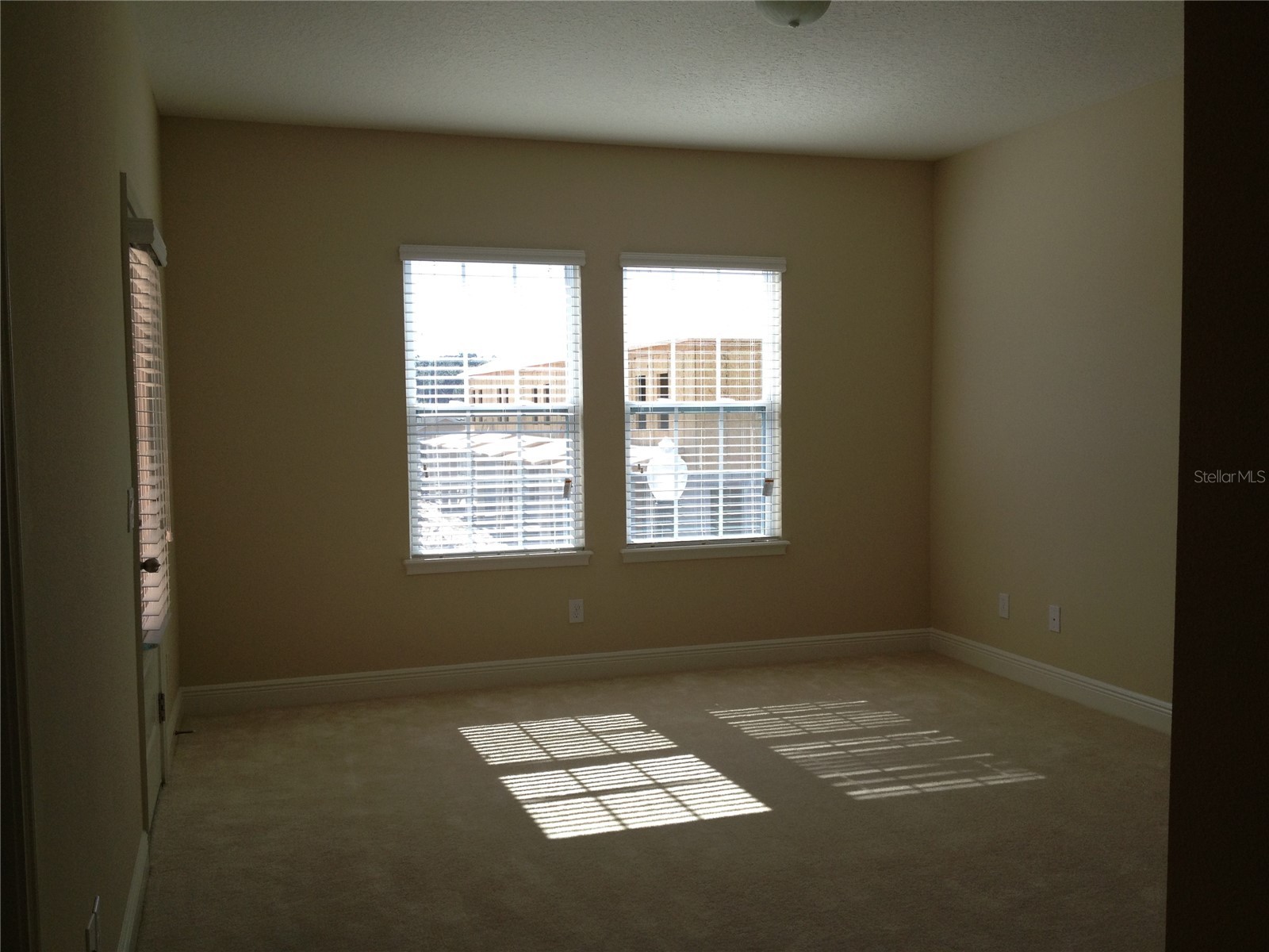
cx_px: 634
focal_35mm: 35
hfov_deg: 52.6
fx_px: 1283
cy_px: 476
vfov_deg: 40.7
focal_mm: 4.28
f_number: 2.4
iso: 50
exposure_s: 1/358
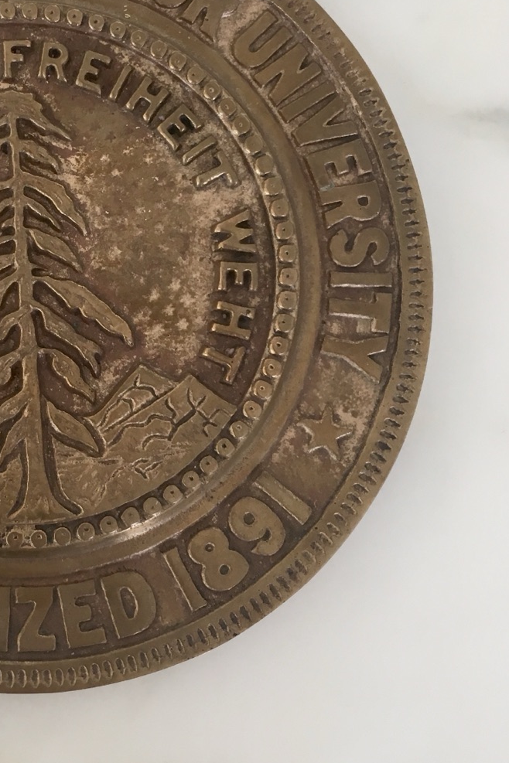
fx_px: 1166
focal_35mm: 55
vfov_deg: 35.9
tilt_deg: -82.8
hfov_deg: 23.6
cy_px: 252
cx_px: 9
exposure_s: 1/30
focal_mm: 4.15
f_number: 2.2
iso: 50
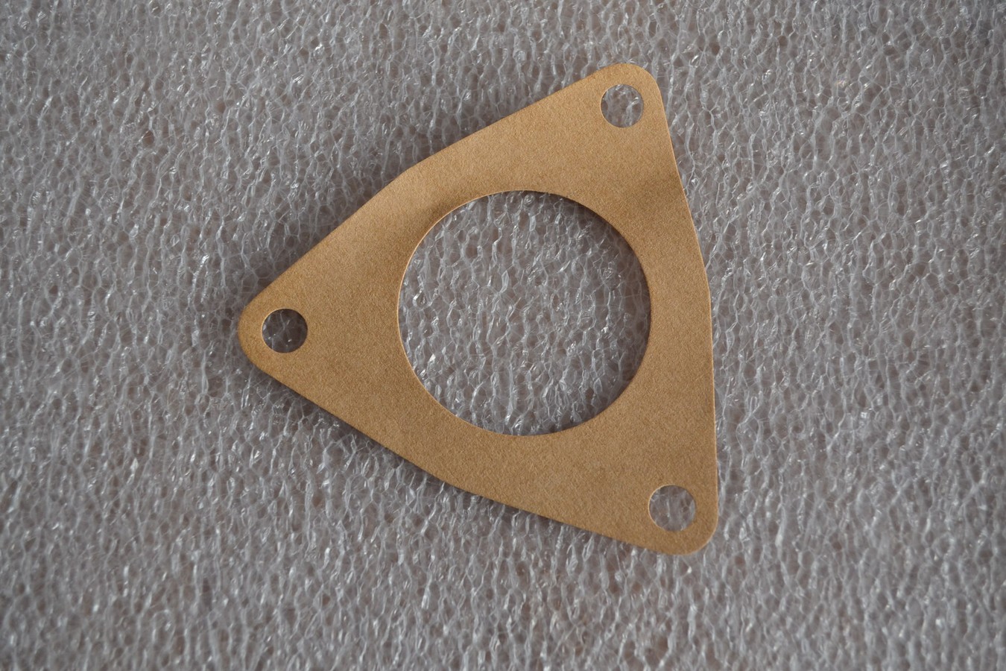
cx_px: 503
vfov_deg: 28.1
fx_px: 1341
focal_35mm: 48
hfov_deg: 41.1
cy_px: 336
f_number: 4.8
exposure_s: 1/60
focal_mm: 32
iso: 560
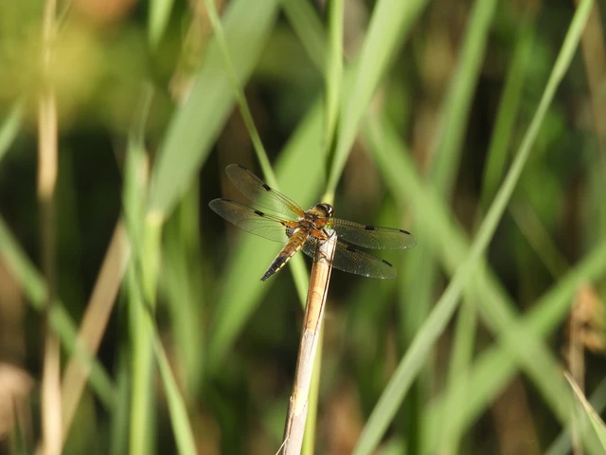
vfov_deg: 1.5
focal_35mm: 1000
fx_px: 17506
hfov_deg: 2.0
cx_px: 303
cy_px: 228
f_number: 5.6
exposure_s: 1/250
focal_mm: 178
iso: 100
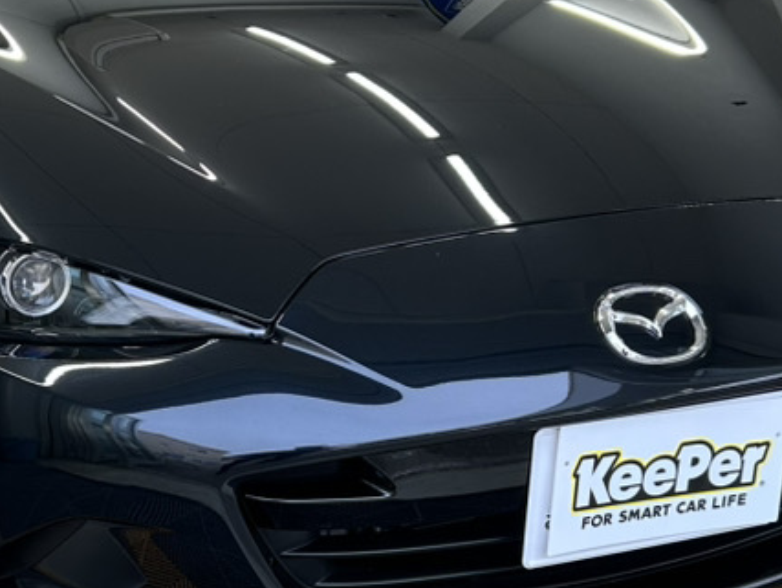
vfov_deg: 20.2
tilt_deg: -20.7
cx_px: 231
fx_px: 1651
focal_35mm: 73
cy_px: 374
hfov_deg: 26.4
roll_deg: +0.3
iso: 80
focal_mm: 5.7
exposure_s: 1/120
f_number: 1.5
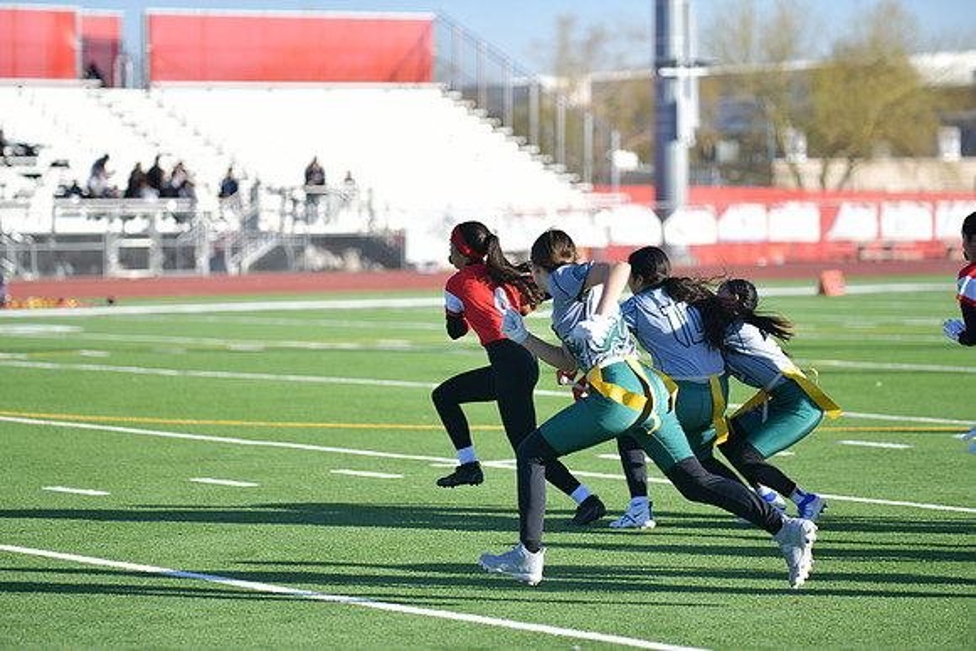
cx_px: 488
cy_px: 326
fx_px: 3932
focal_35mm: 145
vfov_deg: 9.5
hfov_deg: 14.2
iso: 64
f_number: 2.8
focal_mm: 145
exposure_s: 1/800
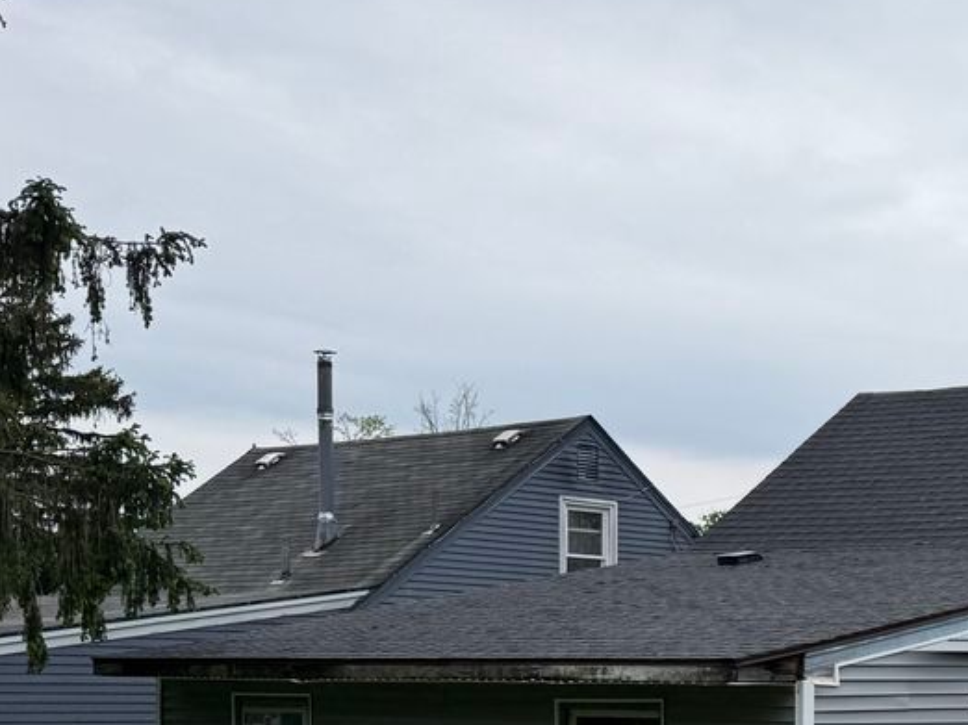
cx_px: 1359
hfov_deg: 23.7
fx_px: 1929
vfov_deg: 20.6
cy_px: 720
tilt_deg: -0.4
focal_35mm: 69
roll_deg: +0.4
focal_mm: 6.76
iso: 80
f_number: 1.78
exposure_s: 1/1689
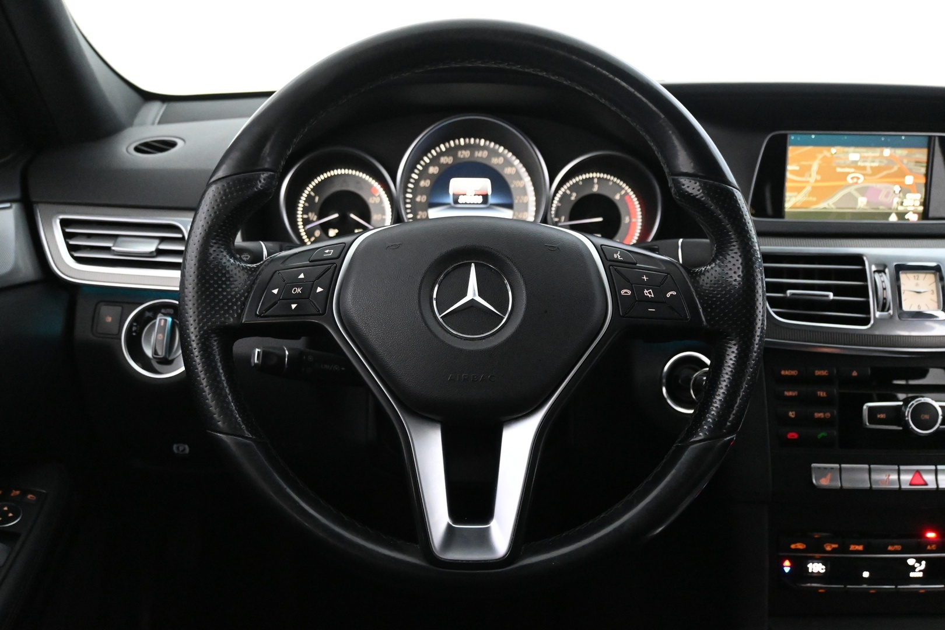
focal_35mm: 34
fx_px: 886
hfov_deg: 56.1
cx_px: 472
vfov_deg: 39.1
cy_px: 315
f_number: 4
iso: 6400
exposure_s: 1/40
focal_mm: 22.5
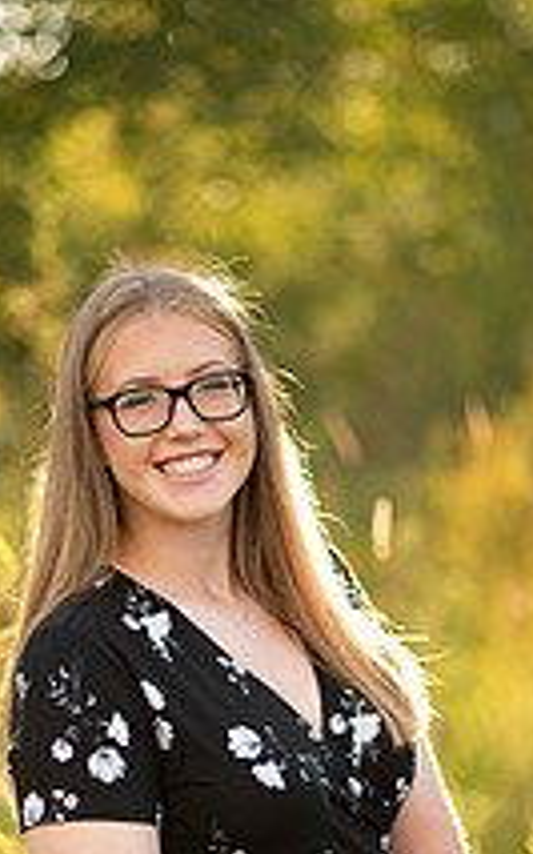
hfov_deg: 7.2
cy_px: 738
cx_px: 180
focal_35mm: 183
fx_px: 4256
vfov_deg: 11.4
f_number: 1.8
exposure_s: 1/400
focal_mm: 85
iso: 125
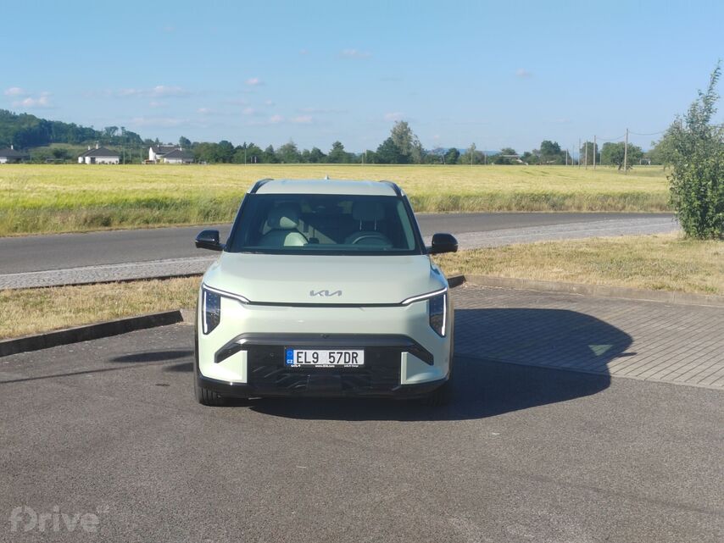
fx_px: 1130
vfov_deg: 27.0
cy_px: 272
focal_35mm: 54
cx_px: 362
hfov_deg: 35.5
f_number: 1.9
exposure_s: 1/920
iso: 100
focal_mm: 5.52
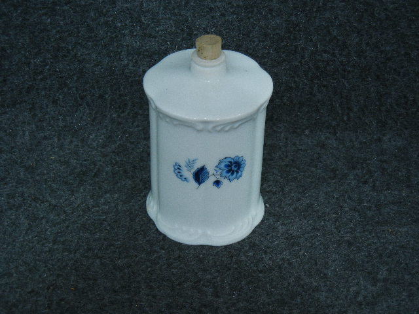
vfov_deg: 19.1
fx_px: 932
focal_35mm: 77
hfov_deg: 25.3
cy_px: 157
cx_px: 210
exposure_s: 1/30
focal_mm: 13.9
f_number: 4.3
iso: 291
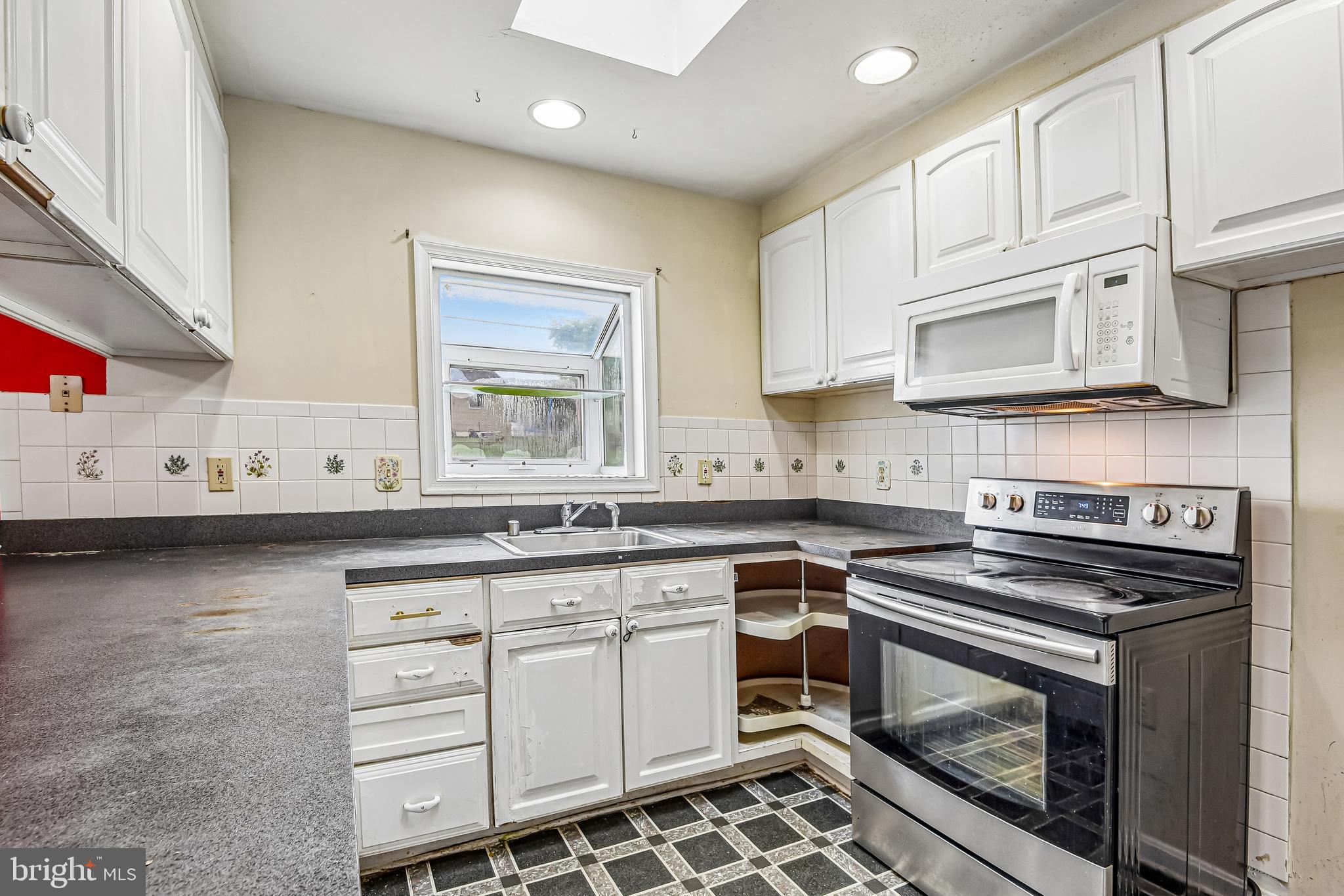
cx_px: 672
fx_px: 597
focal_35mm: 16
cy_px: 448
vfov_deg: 73.7
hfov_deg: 96.7
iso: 400
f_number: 8
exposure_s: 1/30
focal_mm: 16
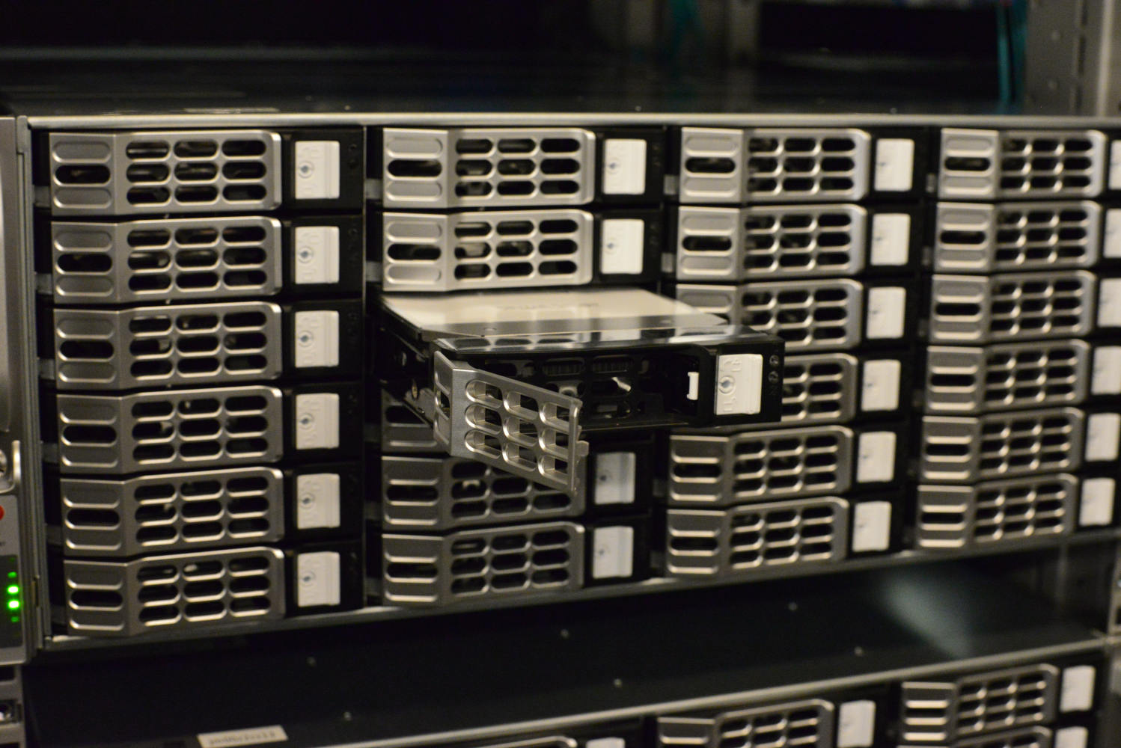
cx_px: 560
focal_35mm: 50
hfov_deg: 39.6
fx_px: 1557
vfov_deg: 27.0
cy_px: 374
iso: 6400
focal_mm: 50
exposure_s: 1/25
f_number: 10
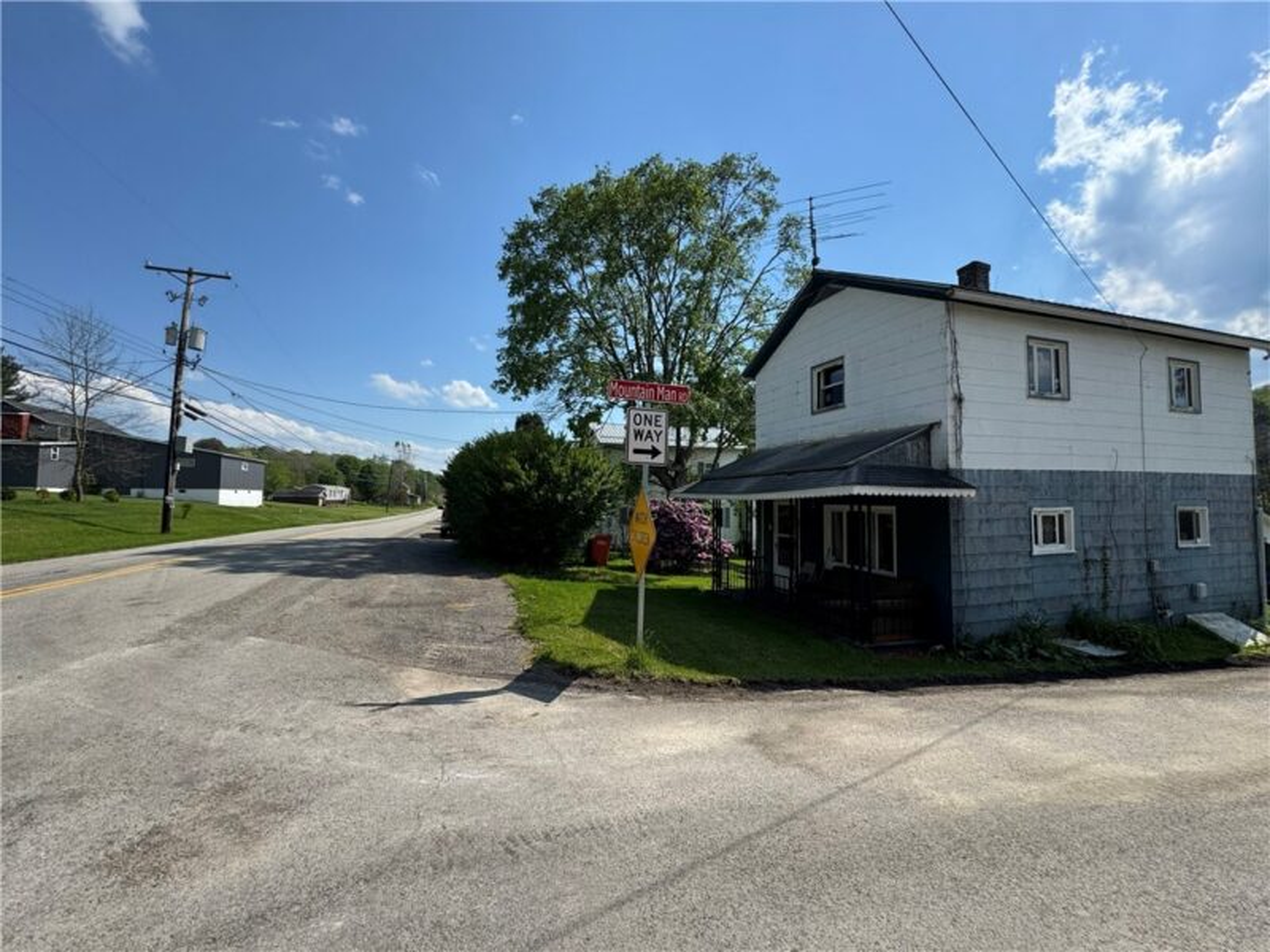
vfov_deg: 85.7
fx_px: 514
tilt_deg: +1.7
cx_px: 635
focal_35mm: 14
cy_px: 476
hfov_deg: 102.1
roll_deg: -0.2
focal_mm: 2.22
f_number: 2.2
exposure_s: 1/1370
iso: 50
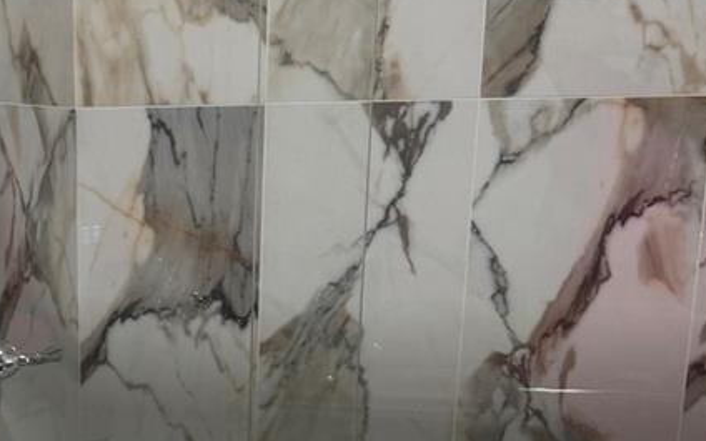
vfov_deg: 17.0
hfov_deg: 27.9
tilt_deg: -17.9
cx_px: 122
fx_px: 1385
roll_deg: +0.7
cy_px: 577
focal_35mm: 72
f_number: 1.78
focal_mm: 6.76
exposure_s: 1/60
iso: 125
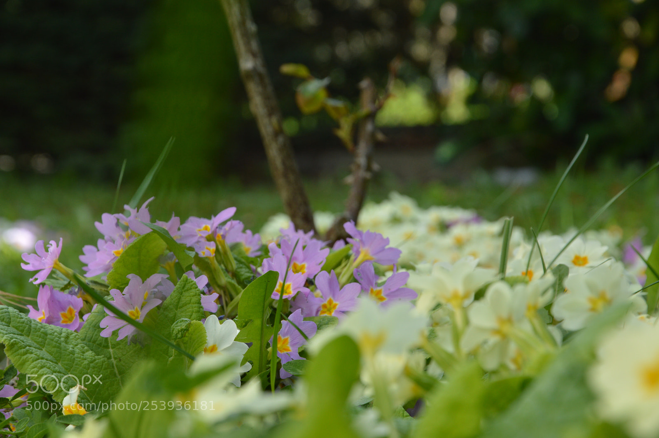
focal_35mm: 147
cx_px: 330
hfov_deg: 14.0
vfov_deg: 9.3
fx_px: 2689
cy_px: 219
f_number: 10
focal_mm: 98
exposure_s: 1/100
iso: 200
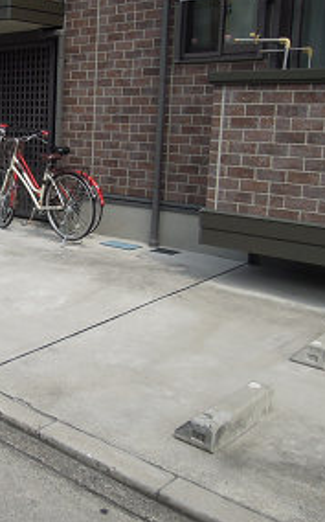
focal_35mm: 43
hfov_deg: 27.0
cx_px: -46
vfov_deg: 45.8
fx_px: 611
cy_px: 193
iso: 160
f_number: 4
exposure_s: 1/1250
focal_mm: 4.3
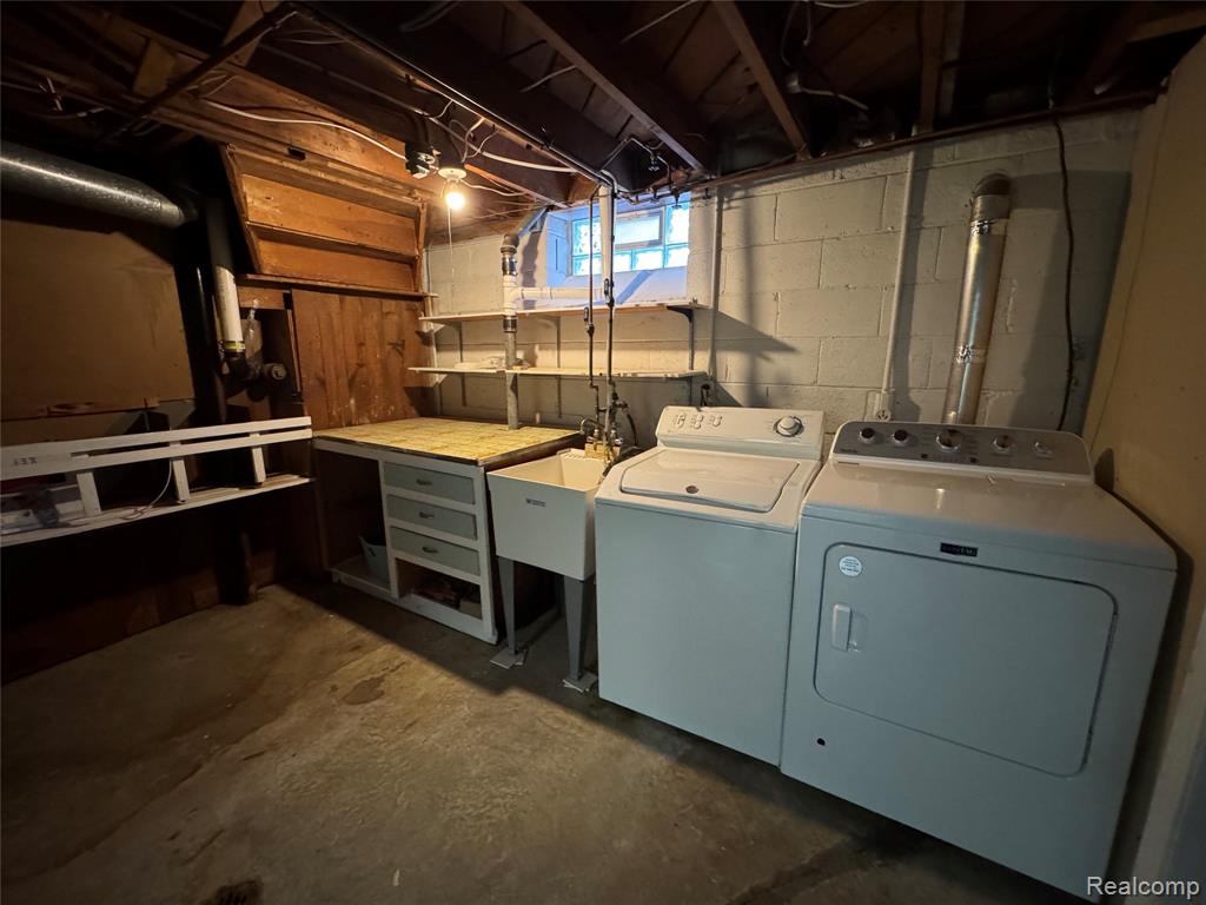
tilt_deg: -11.8
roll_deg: +0.4
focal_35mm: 14
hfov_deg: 102.1
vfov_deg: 85.7
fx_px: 488
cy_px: 452
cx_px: 603
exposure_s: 1/40
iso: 1000
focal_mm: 2.22
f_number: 2.2
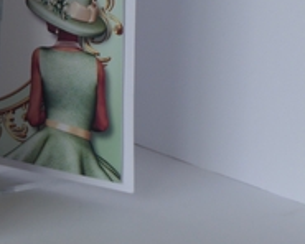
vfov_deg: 6.6
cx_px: -51
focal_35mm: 232
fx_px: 2094
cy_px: -21
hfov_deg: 8.3
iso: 125
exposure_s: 1/60
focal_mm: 16.1
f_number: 4.9
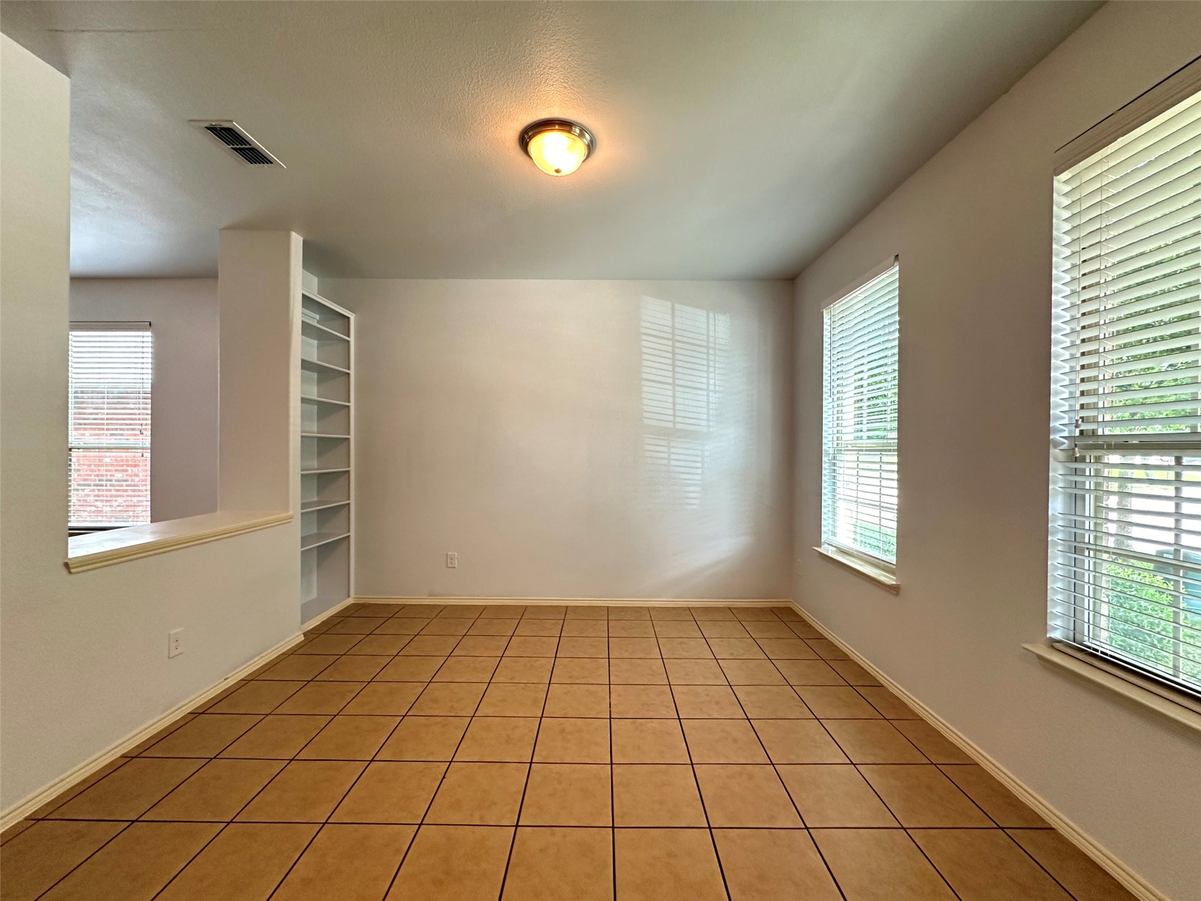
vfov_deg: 85.7
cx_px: 600
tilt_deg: +0.2
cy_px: 450
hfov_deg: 102.1
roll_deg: -0.2
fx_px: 486
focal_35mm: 14
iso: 160
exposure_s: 1/60
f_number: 2.2
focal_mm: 2.22
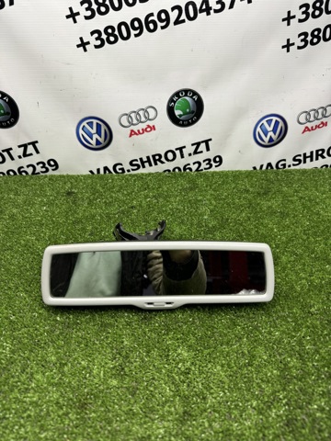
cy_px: 220
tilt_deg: -35.3
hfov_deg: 56.8
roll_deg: -0.6
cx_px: 166
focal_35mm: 24
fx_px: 306
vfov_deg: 71.6
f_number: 1.78
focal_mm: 6.76
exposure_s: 1/100
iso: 64
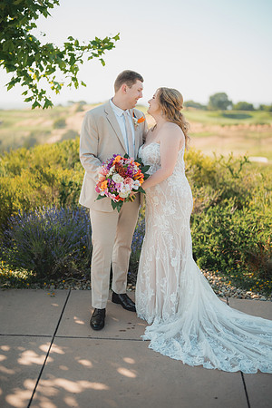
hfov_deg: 27.0
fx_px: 567
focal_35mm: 50
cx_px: 136
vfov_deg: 39.6
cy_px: 204
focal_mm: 50
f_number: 1.2
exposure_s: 1/1600
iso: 50
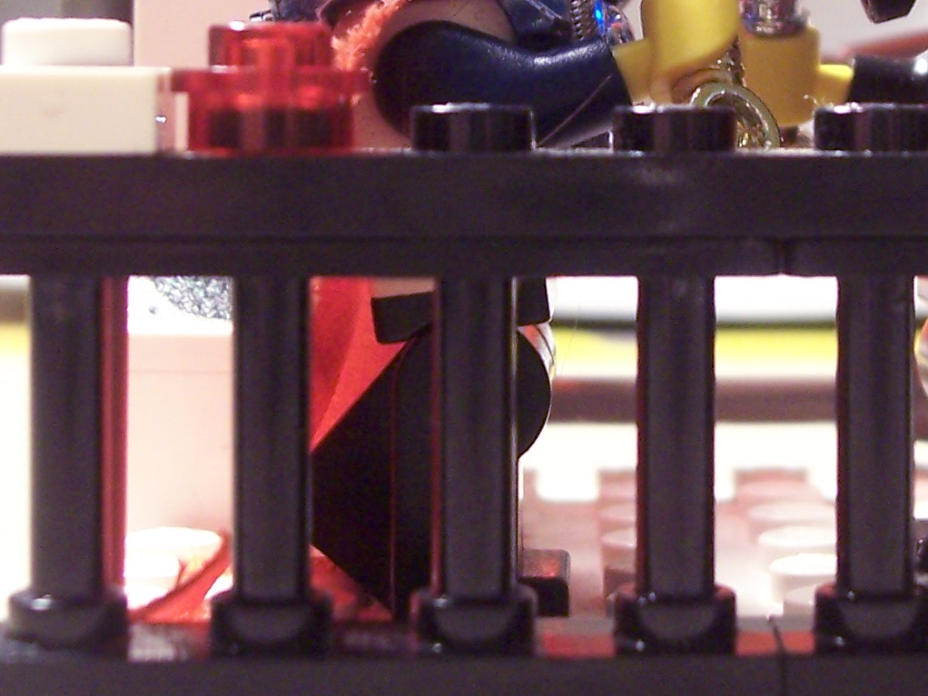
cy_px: -6
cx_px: 731
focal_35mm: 109
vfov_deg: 13.4
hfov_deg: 17.9
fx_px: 2921
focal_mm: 8
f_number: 3.4
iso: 200
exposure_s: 1/8
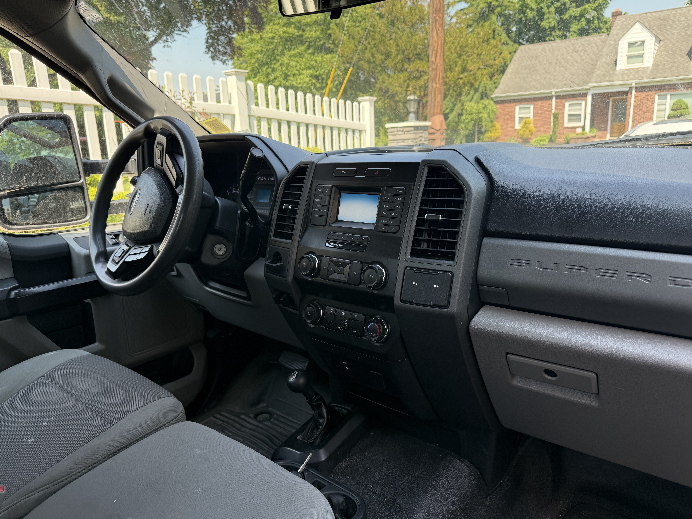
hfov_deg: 71.6
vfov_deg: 56.8
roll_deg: +3.4
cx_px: 346
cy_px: 260
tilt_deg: -16.3
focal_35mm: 24
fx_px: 480
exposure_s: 1/405
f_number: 1.78
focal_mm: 6.76
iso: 100
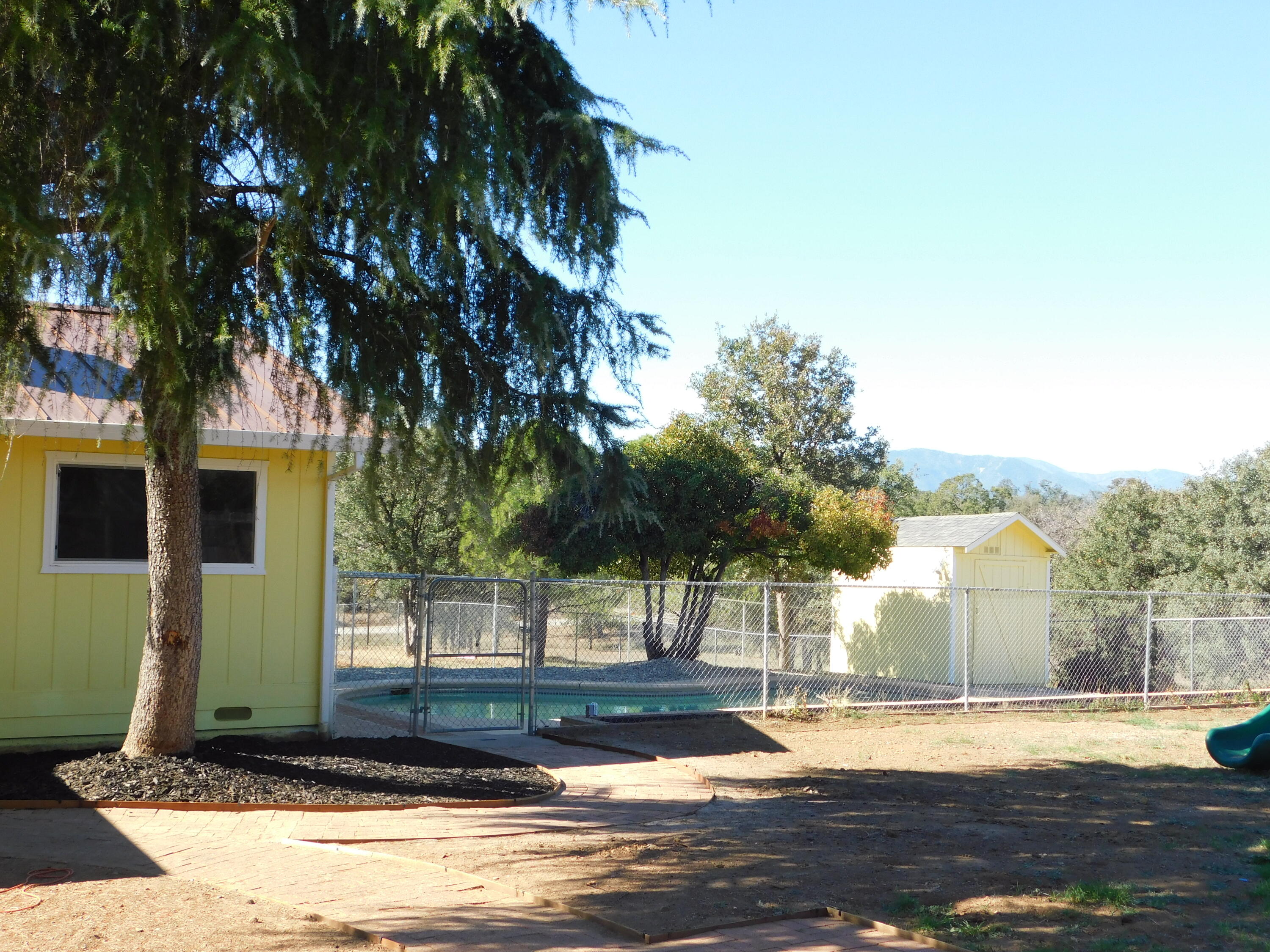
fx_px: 1651
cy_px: 476
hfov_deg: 42.1
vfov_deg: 32.2
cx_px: 635
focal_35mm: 45
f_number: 3.7
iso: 125
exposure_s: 1/320
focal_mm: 8
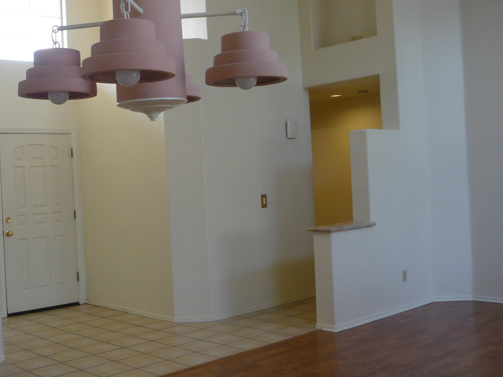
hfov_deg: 43.5
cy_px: 173
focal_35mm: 43
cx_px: 189
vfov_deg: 33.6
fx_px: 625
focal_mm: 5.5
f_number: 2.8
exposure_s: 1/40
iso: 100
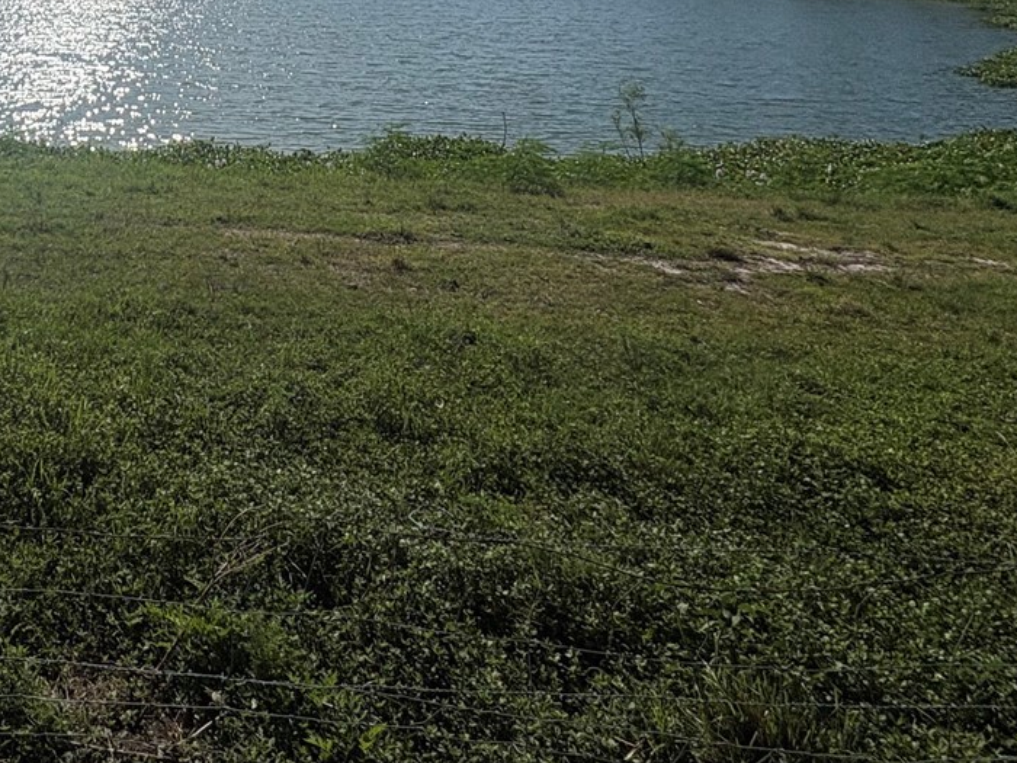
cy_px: -58
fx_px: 940
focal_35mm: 32
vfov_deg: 37.6
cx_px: 16
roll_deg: +0.4
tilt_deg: +0.9
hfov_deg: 47.8
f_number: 2.2
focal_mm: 2.22
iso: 40
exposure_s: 1/6135
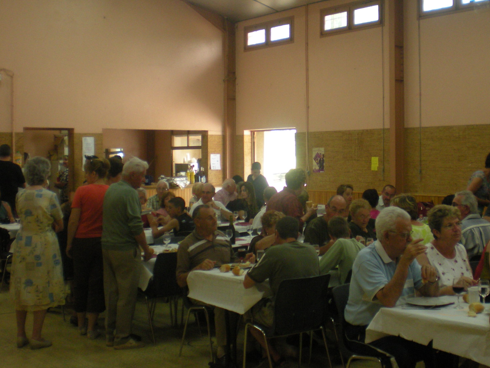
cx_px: 319
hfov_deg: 36.5
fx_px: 736
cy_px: 133
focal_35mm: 52
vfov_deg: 27.9
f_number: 3.1
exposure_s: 1/51
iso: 200
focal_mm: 6.3
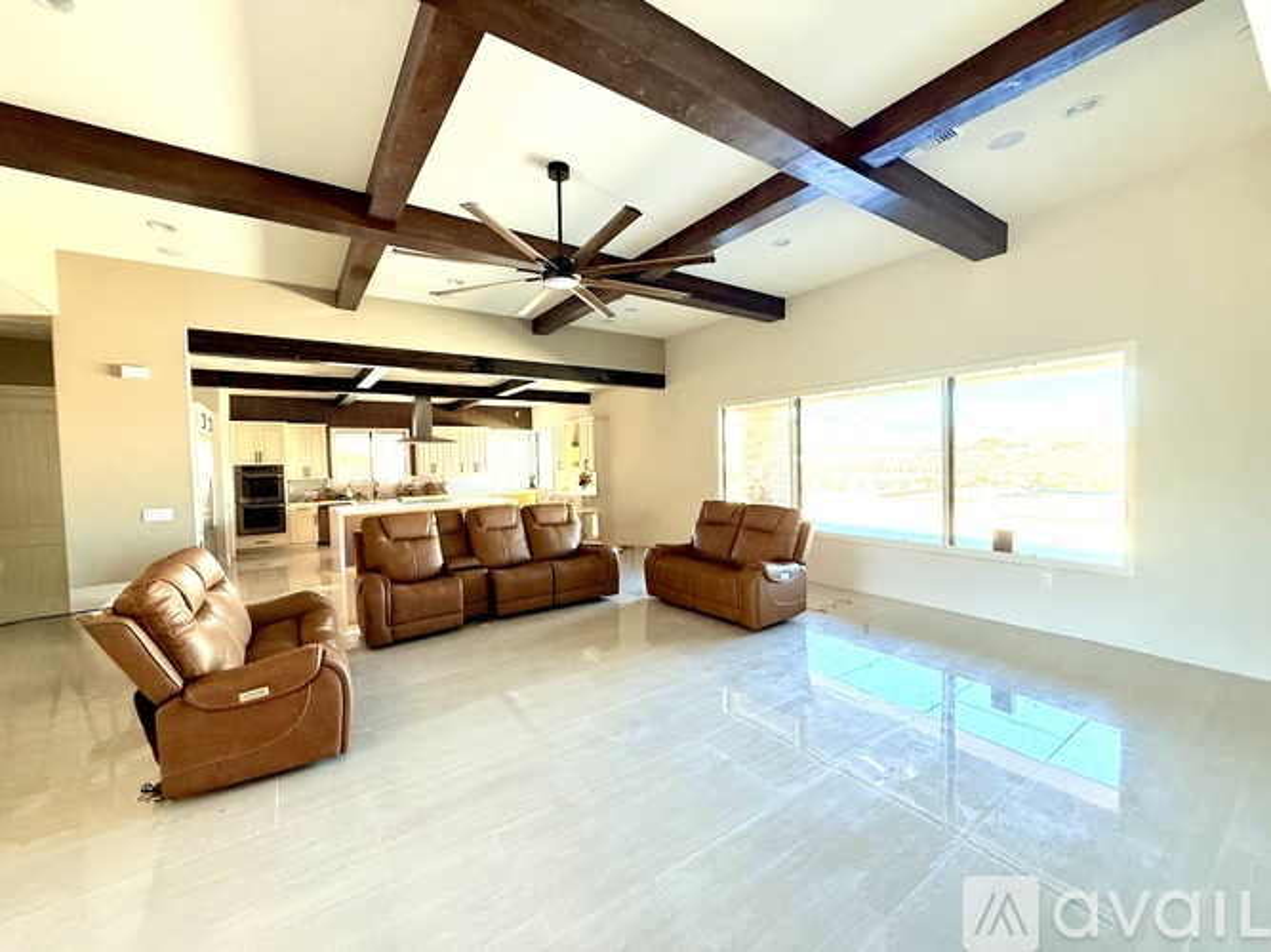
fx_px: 514
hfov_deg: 102.1
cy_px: 476
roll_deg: +1.6
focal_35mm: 14
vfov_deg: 85.7
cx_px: 636
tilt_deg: -0.9
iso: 160
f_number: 2.2
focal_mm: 2.22
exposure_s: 1/99
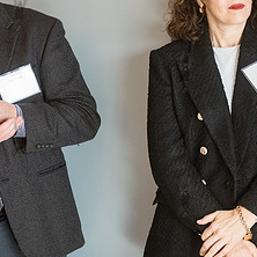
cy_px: 75
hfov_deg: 6.1
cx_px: 107
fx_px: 2411
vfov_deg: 6.1
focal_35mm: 287
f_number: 4
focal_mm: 105
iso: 2000
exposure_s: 1/320
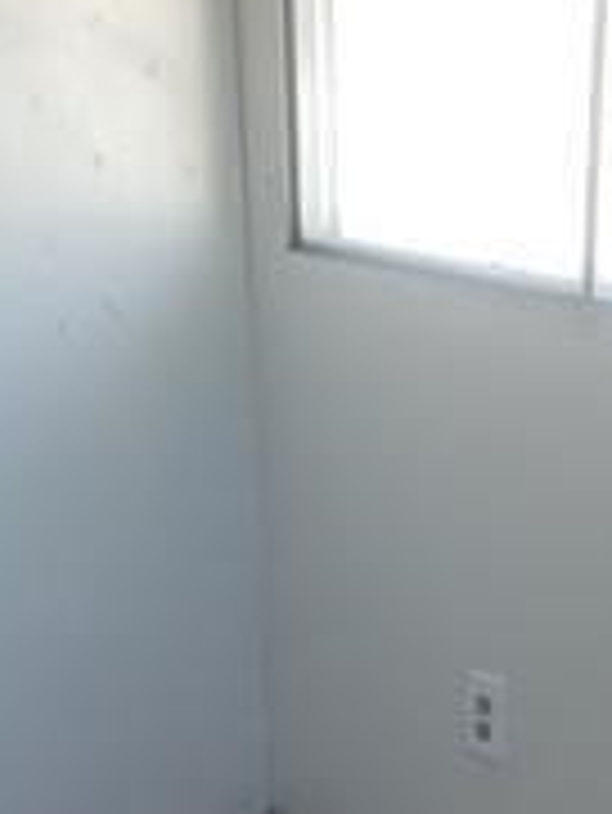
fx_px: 2025
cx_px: 387
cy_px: 1300
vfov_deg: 19.2
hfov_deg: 17.2
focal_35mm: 86
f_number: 2.4
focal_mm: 4.3
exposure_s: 1/60
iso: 100
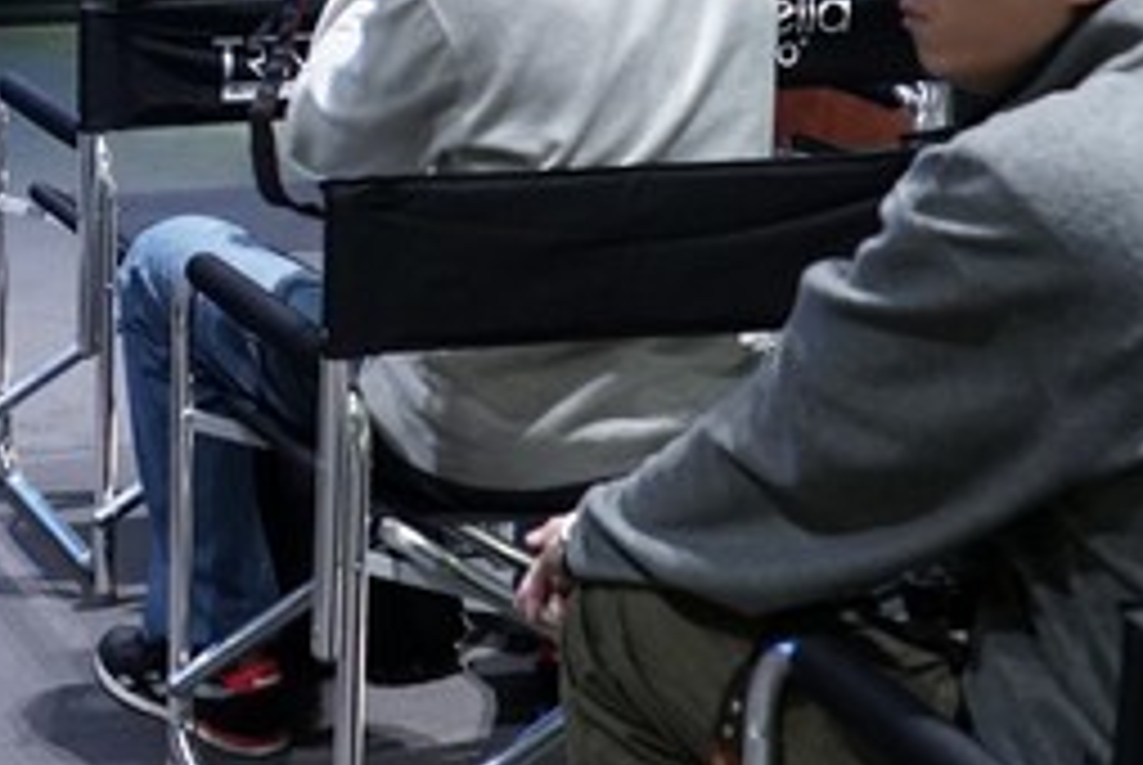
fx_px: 2702
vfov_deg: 15.5
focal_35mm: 85
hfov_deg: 22.5
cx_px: -126
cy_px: -142
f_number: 4
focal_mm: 24
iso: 3200
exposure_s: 1/60
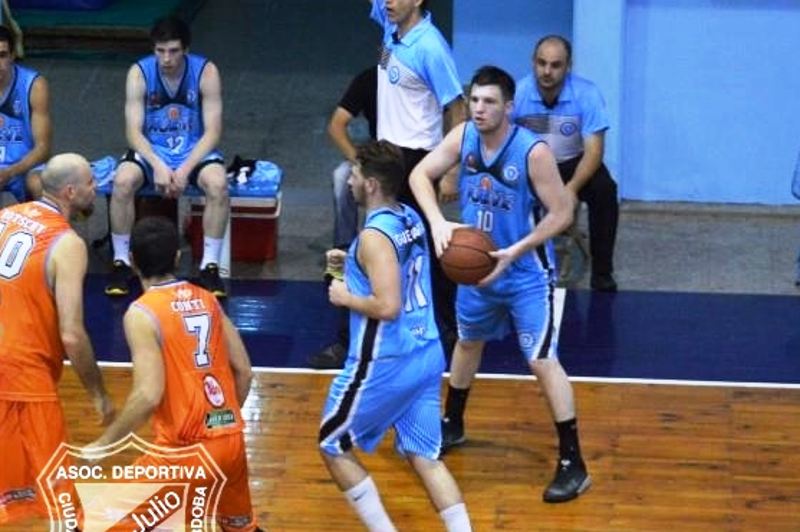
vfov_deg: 7.1
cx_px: 125
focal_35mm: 193
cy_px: 280
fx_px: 4284
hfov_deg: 10.6
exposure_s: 1/200
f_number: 4.5
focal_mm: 70
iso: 4000
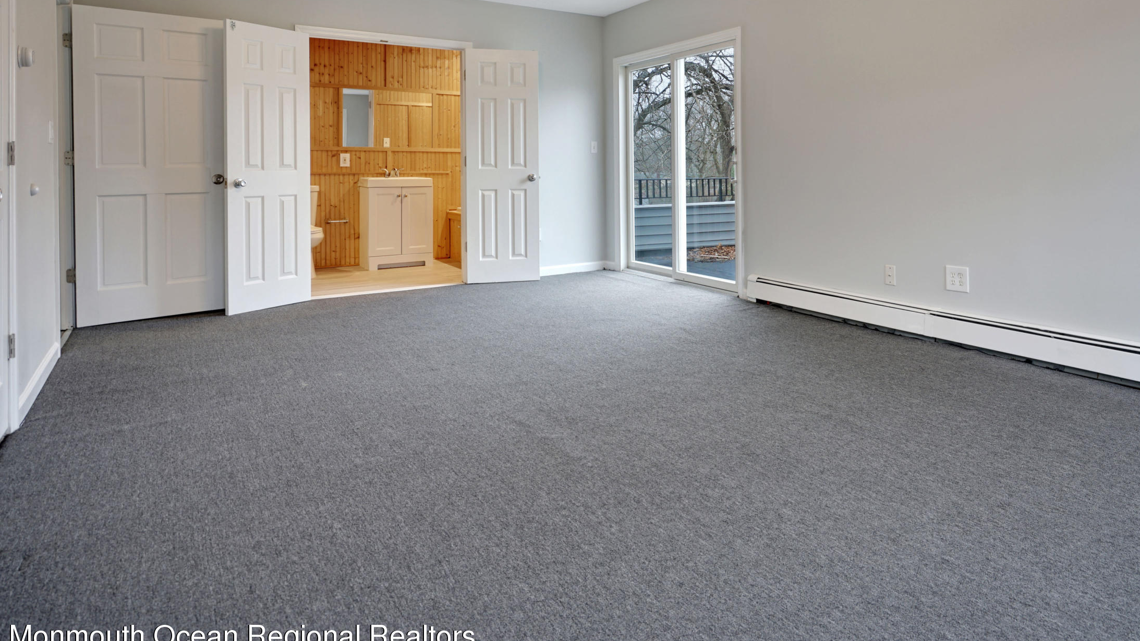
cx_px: 694
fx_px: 695
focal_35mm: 23
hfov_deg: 77.6
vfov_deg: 47.6
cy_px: 159
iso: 200
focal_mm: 16
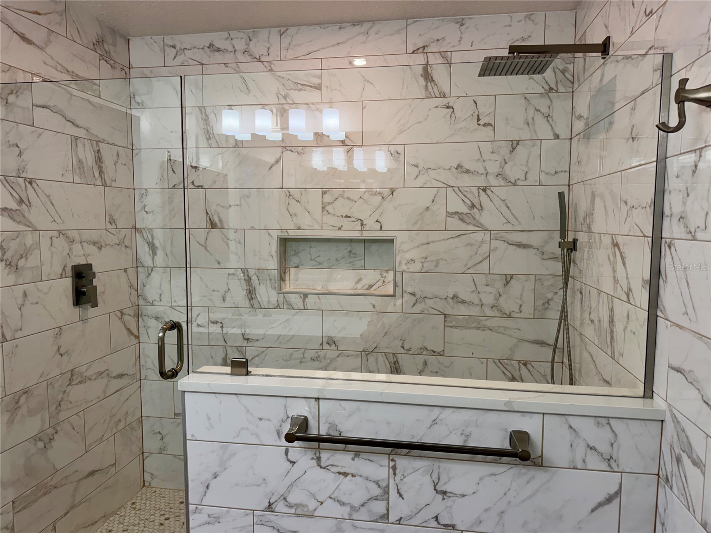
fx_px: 493
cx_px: 356
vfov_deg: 56.8
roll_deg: -0.5
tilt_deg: -4.8
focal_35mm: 24
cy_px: 266
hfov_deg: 71.6
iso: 80
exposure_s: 1/120
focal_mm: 6.76
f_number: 1.78
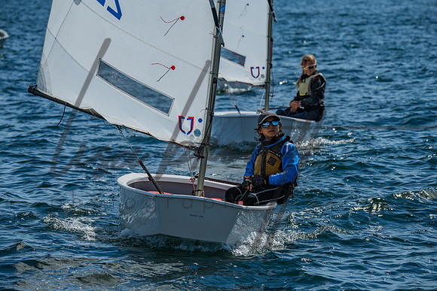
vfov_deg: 6.0
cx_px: 218
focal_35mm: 230
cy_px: 146
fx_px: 2792
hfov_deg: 8.9
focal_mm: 230
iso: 100
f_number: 8
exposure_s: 1/640
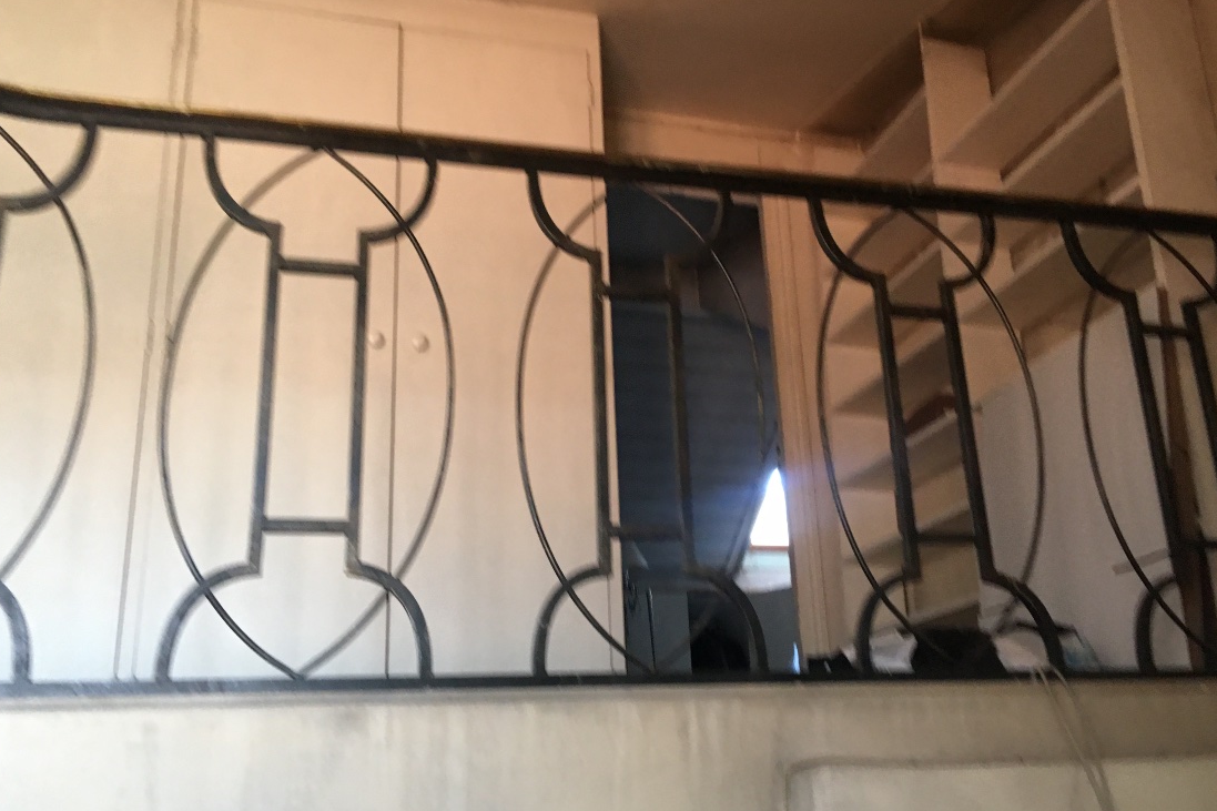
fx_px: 1115
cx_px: 631
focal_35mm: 33
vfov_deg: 39.9
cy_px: 468
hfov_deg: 57.2
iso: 100
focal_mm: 4.15
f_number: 2.2
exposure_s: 1/17
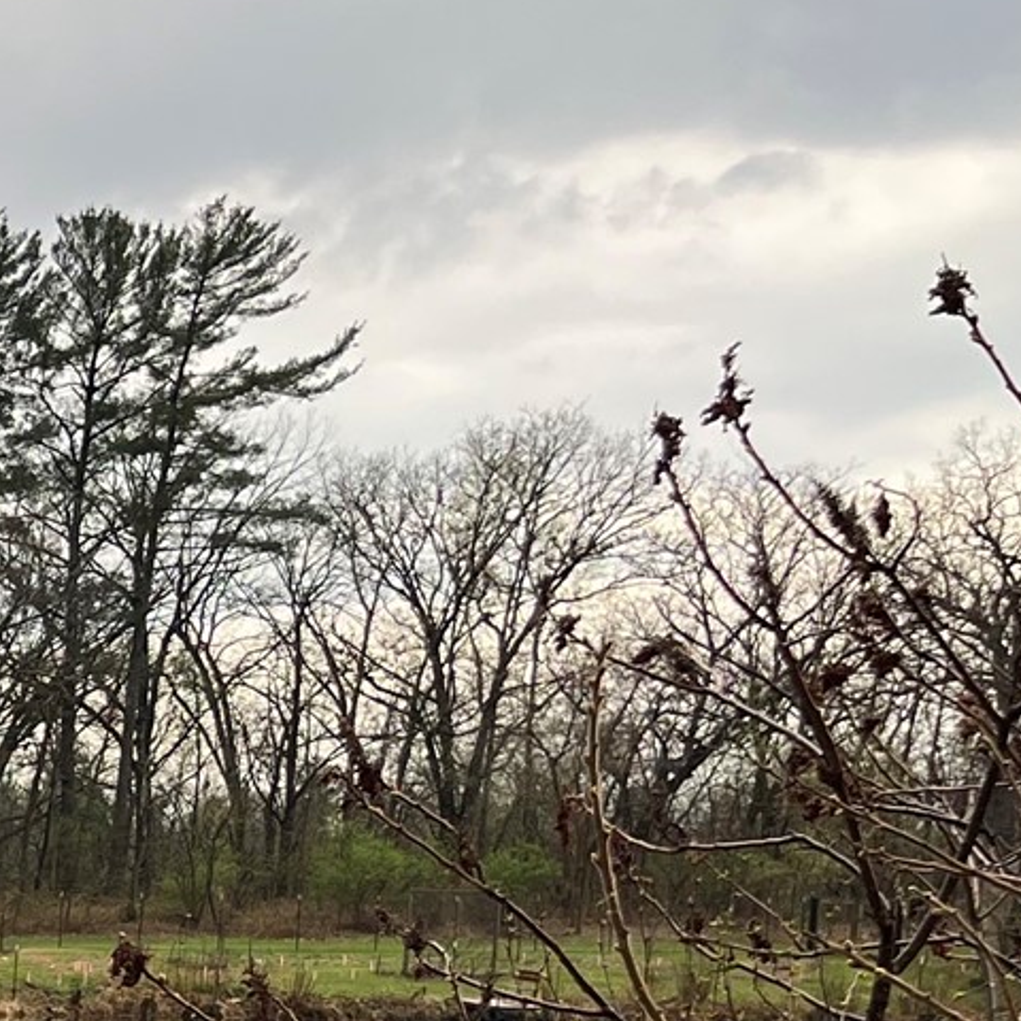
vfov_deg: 16.7
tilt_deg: -8.0
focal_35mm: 98
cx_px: -959
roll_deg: -2.1
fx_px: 3270
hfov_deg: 14.8
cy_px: 1329
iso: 40
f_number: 1.6
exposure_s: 1/251
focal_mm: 5.1
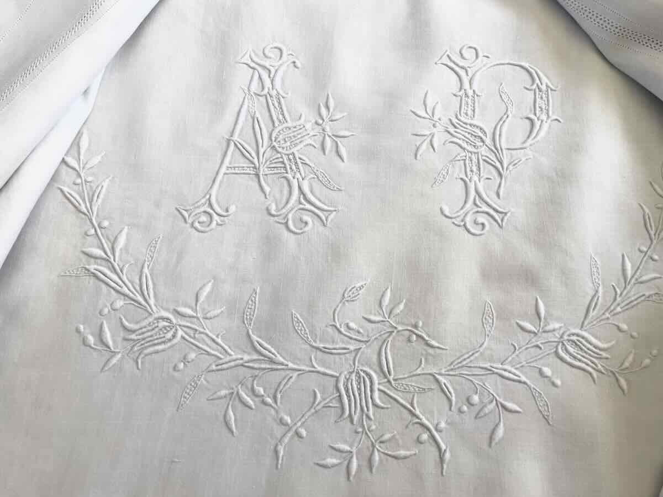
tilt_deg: -75.0
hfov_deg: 67.3
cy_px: 248
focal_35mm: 26
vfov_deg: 53.1
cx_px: 332
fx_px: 498
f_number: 1.6
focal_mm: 4.2
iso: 32
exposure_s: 1/173
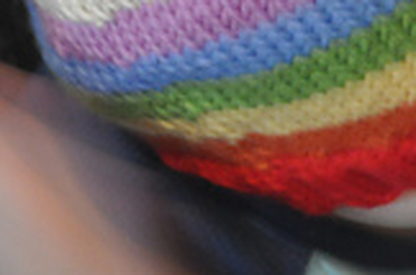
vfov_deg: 4.8
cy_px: -117
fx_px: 3284
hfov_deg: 7.2
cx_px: 247
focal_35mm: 285
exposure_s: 1/6
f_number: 5.3
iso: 1600
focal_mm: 48
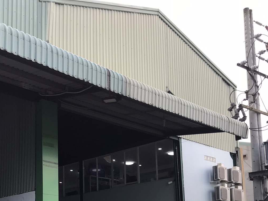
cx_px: 96
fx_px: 441
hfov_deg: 33.6
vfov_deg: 24.6
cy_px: 199
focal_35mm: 57
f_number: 1.8
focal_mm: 3.99
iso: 20
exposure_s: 1/224
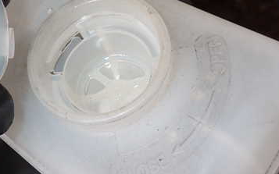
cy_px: 26
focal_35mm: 57
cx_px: 49
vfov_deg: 22.3
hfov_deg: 34.4
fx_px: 433
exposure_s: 1/125
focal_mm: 5.79
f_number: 2.4
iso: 100
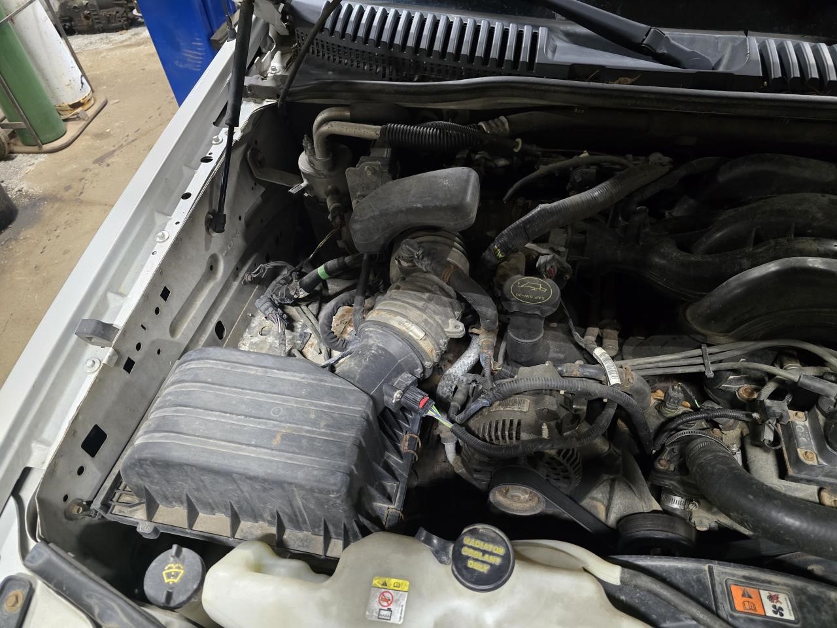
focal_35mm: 23
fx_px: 556
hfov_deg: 73.9
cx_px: 418
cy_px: 314
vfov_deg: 58.9
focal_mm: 6.3
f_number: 1.7
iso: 800
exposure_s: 1/60
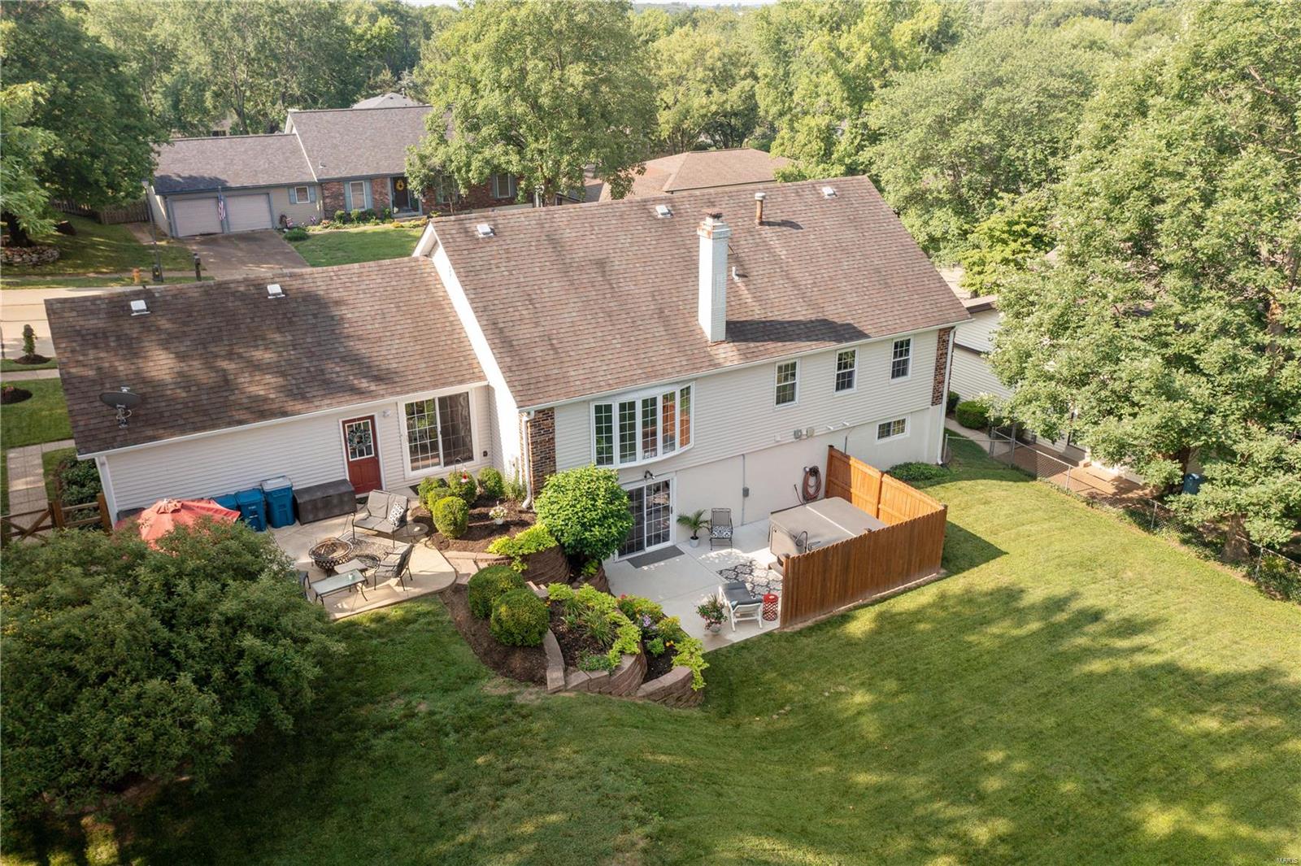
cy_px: 433
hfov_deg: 65.5
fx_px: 1011
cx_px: 650
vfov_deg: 46.4
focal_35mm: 28
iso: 100
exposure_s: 1/200
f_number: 4.5
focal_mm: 10.26
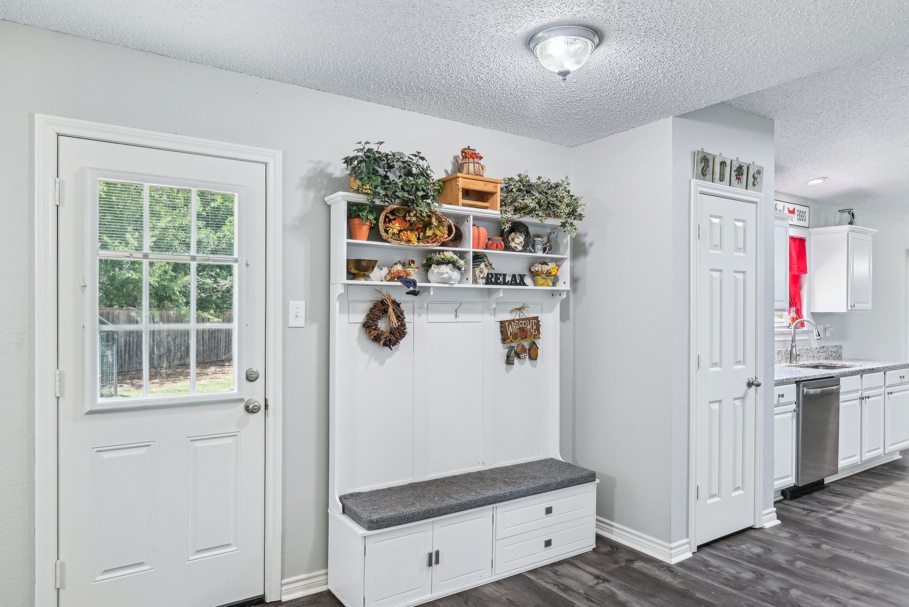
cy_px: 304
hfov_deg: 78.6
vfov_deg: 57.3
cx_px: 454
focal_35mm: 22
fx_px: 556
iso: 400
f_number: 8
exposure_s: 1/25
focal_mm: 22
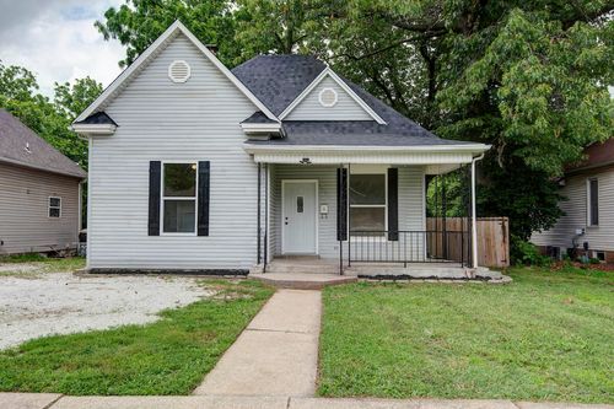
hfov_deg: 67.4
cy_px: 204
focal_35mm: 27
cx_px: 307
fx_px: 460
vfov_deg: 47.9
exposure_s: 1/250
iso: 100
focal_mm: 27
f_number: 6.7
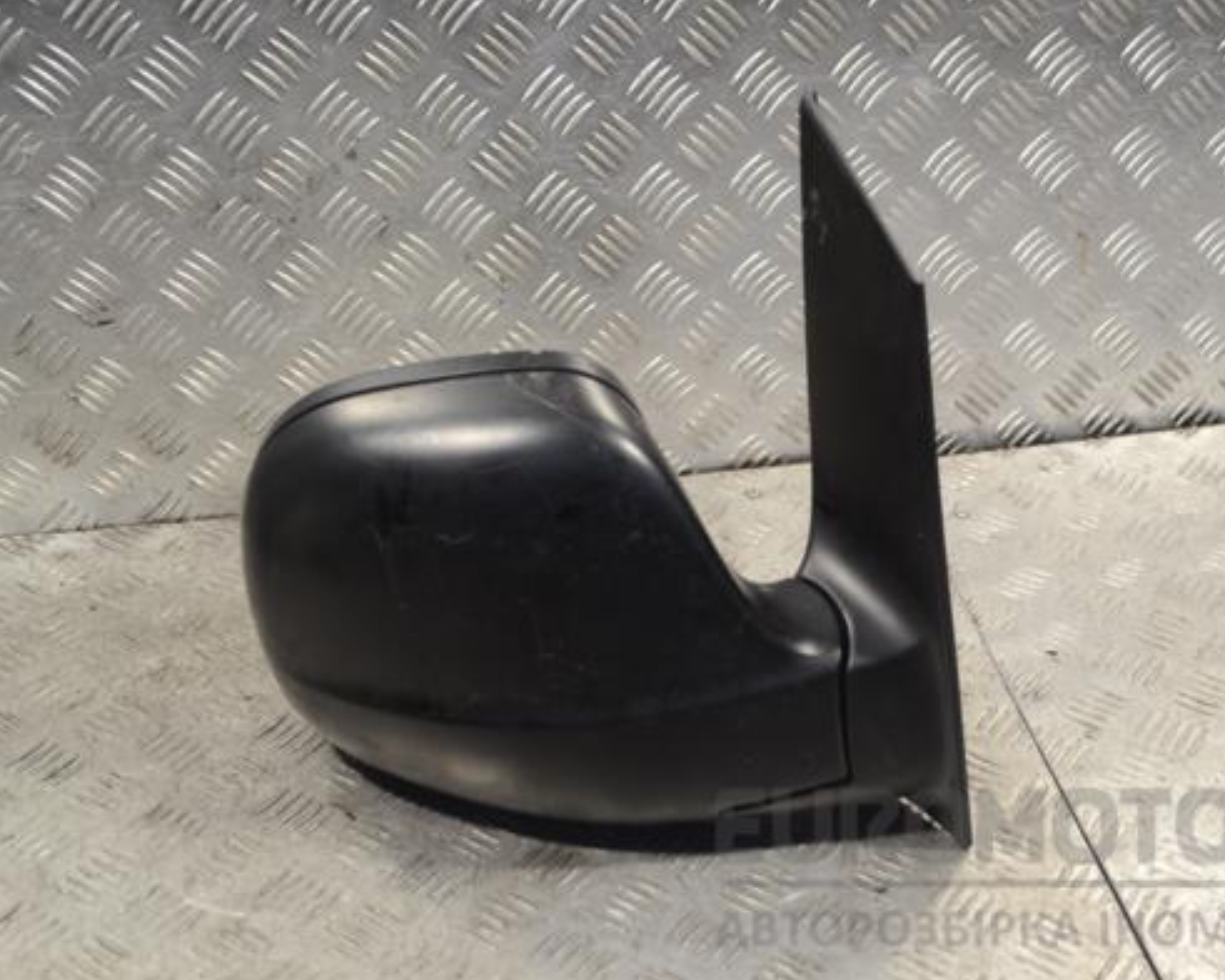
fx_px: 1994
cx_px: 669
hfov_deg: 34.1
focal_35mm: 55
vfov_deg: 27.6
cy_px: 494
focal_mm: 32
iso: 160
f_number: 4.8
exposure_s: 1/30
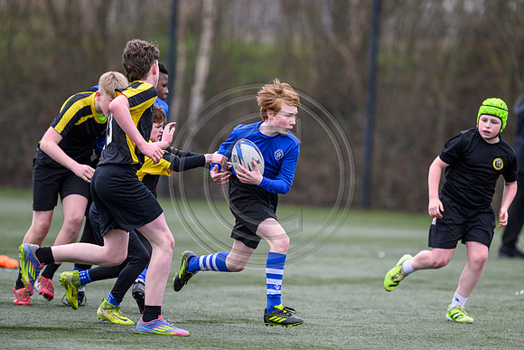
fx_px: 5823
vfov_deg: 3.4
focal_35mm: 400
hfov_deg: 5.2
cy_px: 175
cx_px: 262
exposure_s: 1/1250
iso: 500
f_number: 3.5
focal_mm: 400
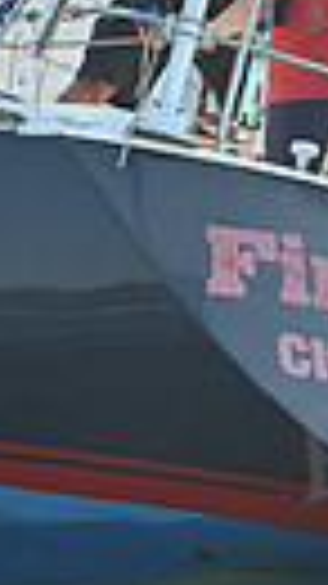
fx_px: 5047
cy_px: 214
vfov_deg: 6.6
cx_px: 67
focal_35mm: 326
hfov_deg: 3.7
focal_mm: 70
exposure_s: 1/1250
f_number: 5.6
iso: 320
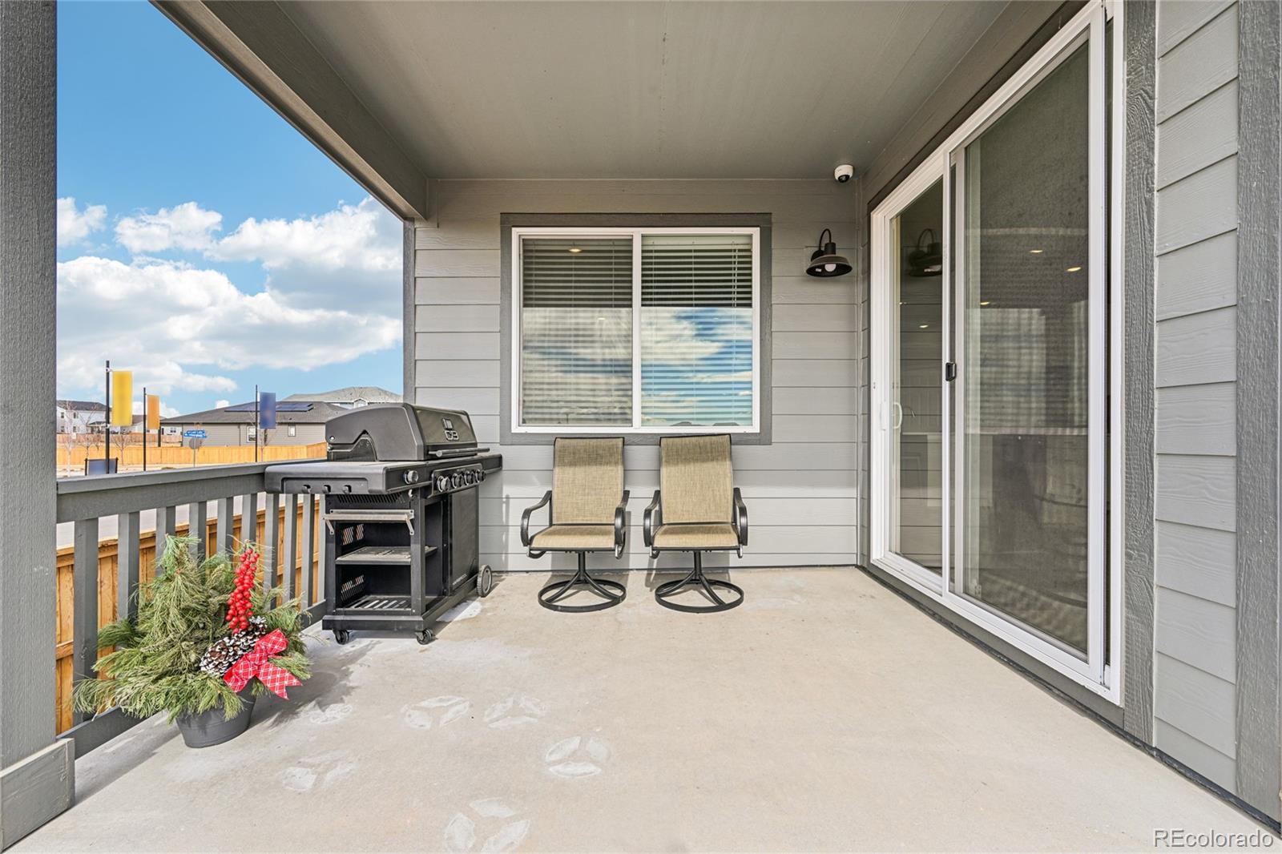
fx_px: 498
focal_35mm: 14
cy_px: 427
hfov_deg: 104.3
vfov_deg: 81.2
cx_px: 641
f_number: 11
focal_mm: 14
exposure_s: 1/25
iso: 64
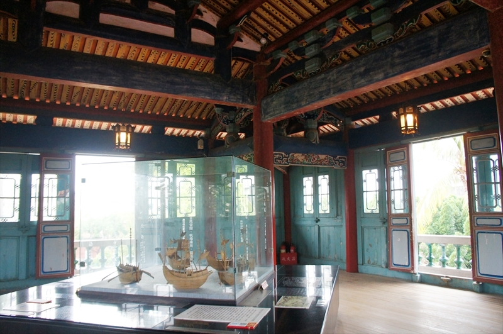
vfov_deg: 47.8
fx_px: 377
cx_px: 252
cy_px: 167
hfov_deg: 67.5
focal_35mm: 27
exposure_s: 1/160
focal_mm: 18
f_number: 4
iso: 1250
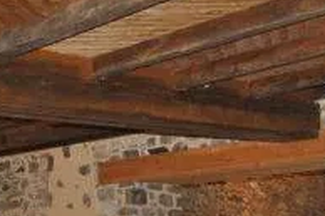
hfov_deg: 20.6
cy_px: 337
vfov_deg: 13.0
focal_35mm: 99
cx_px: 122
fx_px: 893
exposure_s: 1/125
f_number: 3.8
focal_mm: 20
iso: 640
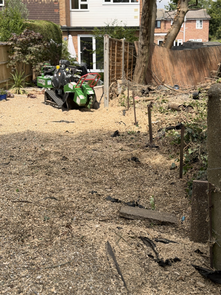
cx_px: 110
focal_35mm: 48
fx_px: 409
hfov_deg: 30.3
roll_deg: +0.7
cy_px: 148
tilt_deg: -13.0
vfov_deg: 39.7
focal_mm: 6.76
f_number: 1.78
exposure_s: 1/2577
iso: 80
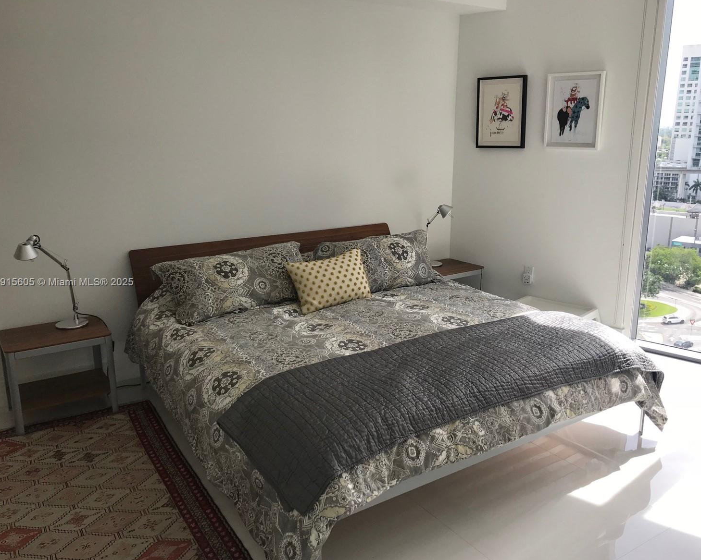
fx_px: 622
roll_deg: -0.3
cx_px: 364
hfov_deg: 58.8
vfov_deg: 48.5
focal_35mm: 30
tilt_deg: -15.4
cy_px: 283
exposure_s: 1/287
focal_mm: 3.99
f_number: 1.8
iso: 20
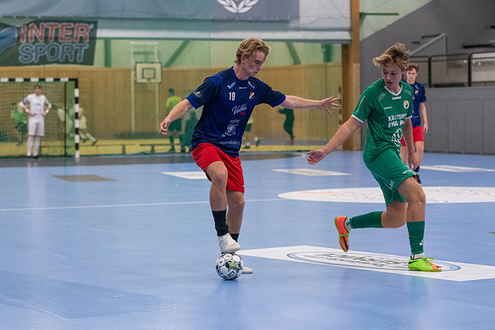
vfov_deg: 12.7
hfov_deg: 18.9
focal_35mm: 108
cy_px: 165
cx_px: 248
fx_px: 1486
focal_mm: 70
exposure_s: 1/640
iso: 3200
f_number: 3.2
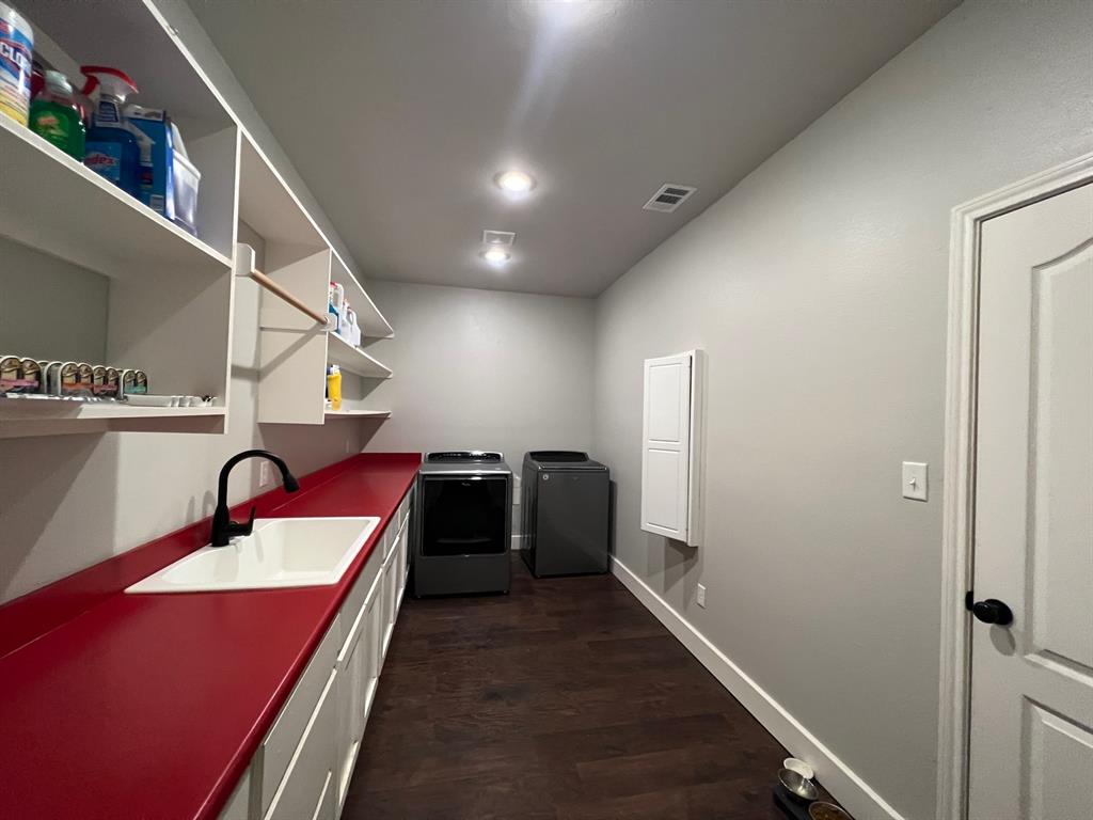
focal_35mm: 13
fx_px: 410
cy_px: 410
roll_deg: -2.1
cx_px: 546
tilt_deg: -1.0
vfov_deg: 89.9
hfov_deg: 106.2
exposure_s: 1/60
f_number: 1.8
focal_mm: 1.57
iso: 500
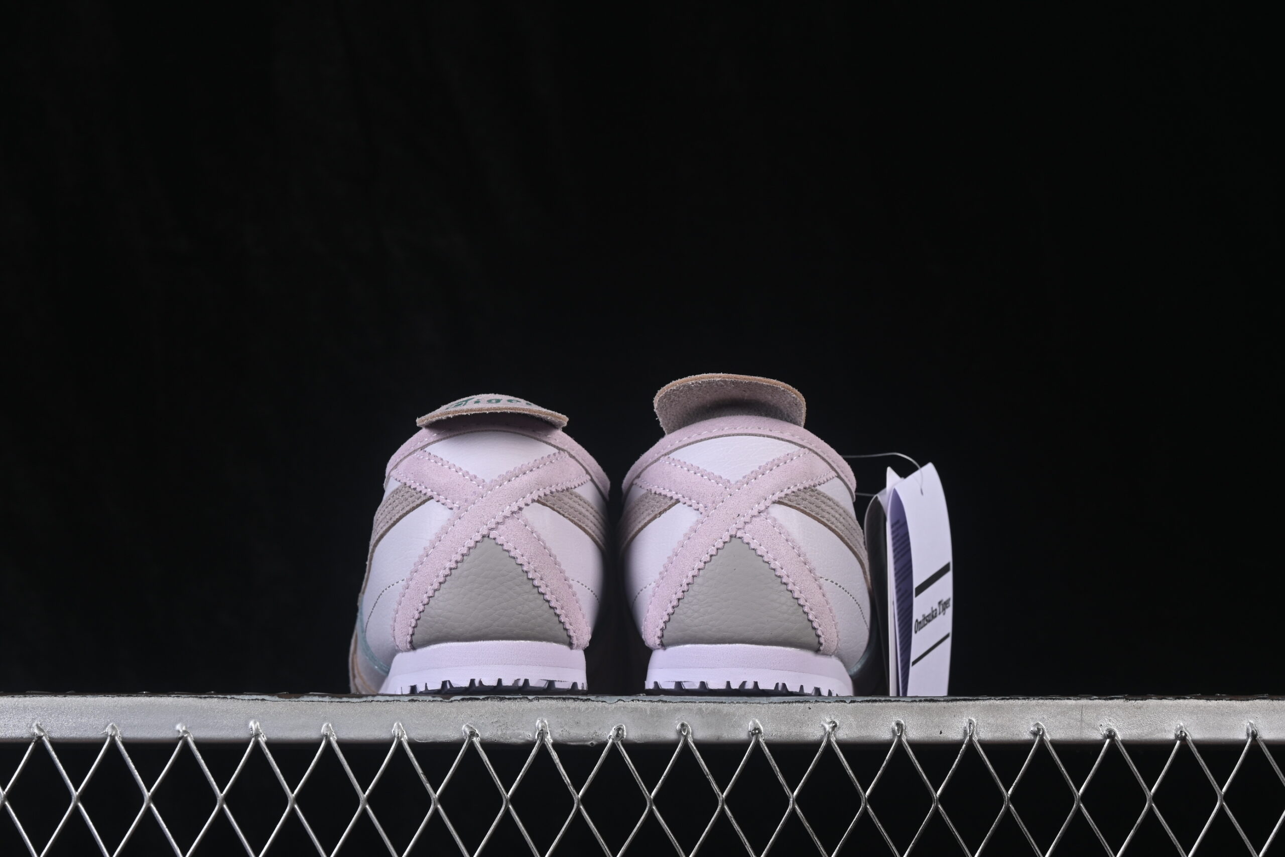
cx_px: 642
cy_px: 428
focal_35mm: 75
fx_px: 2677
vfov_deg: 18.2
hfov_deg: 27.0
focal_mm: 50
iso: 160
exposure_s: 1/80
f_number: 8
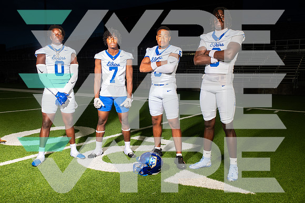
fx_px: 288
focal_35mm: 34
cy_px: 102
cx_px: 152
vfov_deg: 38.9
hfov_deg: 55.8
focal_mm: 34
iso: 800
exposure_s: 1/320
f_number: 7.1
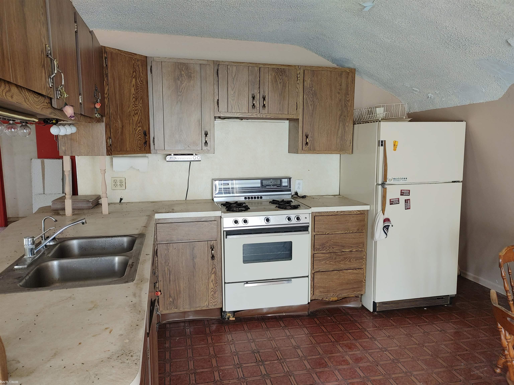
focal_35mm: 26
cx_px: 257
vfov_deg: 53.1
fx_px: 386
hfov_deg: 67.3
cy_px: 192
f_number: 1.8
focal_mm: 5.58
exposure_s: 1/40
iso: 150
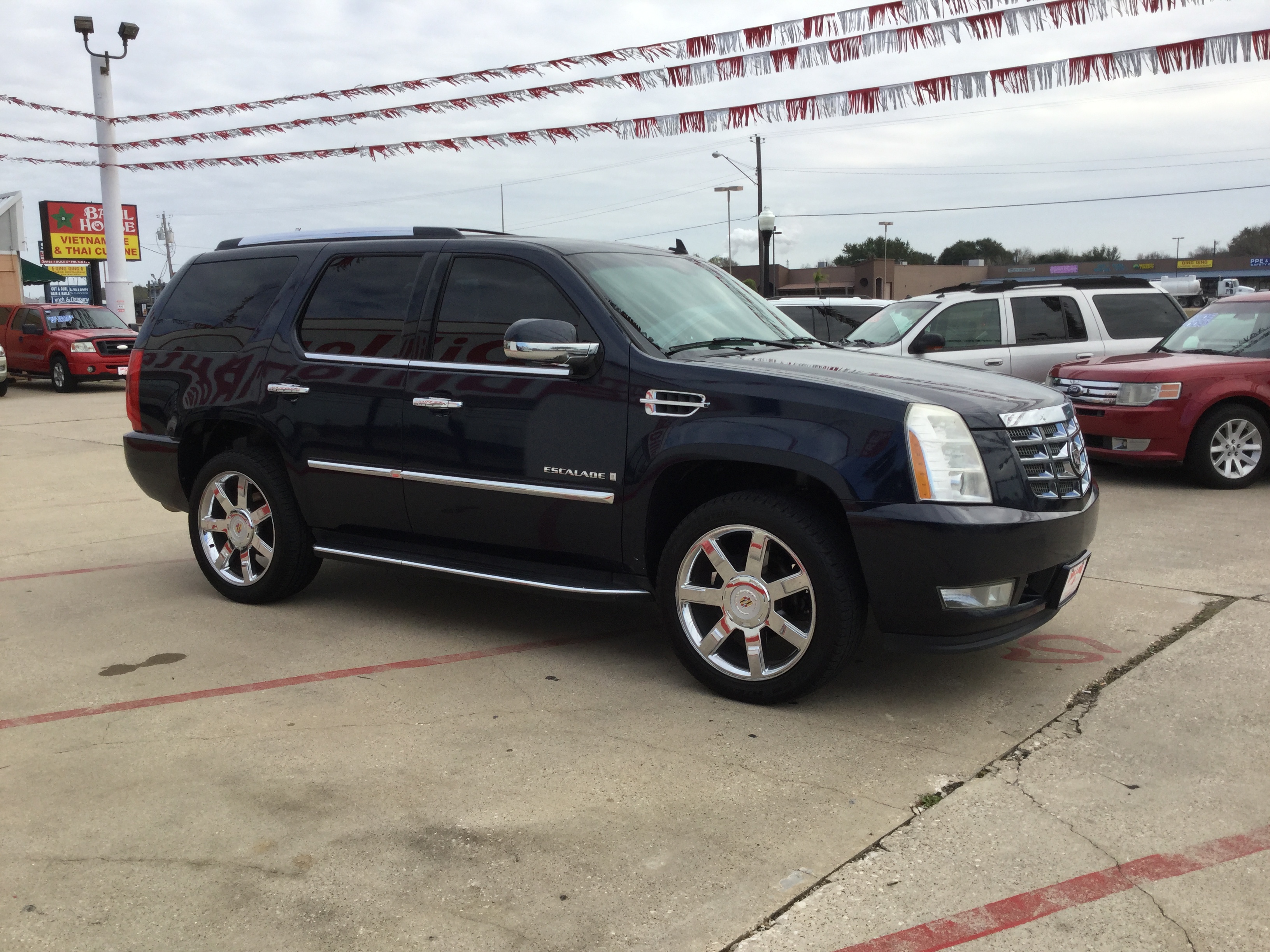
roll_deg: -0.4
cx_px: 635
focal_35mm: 31
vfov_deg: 45.4
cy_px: 476
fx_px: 1137
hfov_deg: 58.4
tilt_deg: -9.4
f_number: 2.4
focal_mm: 3.3
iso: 25
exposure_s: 1/691
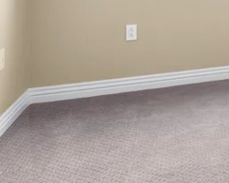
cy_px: -77
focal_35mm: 64
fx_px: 434
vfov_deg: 20.9
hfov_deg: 21.7
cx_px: 387
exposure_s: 1/13
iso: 400
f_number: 8
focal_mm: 17
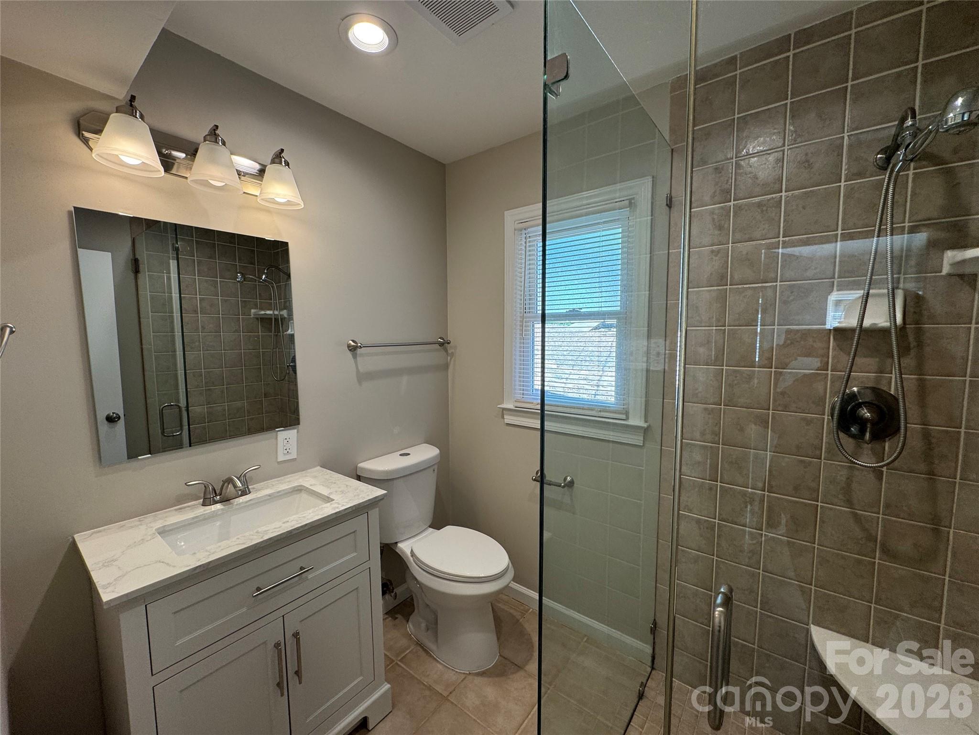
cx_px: 490
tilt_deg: -5.7
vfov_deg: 85.7
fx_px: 396
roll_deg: +0.4
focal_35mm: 14
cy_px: 368
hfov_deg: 102.1
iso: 100
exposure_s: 1/120
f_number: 2.2
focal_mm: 2.22
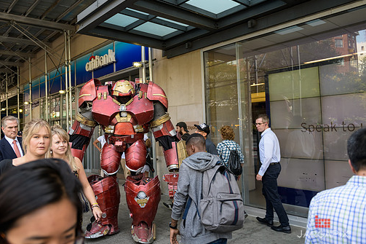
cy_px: 113
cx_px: 156
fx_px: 305
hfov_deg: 61.7
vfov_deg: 43.5
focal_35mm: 30
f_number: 3.2
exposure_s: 1/250
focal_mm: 26
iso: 200
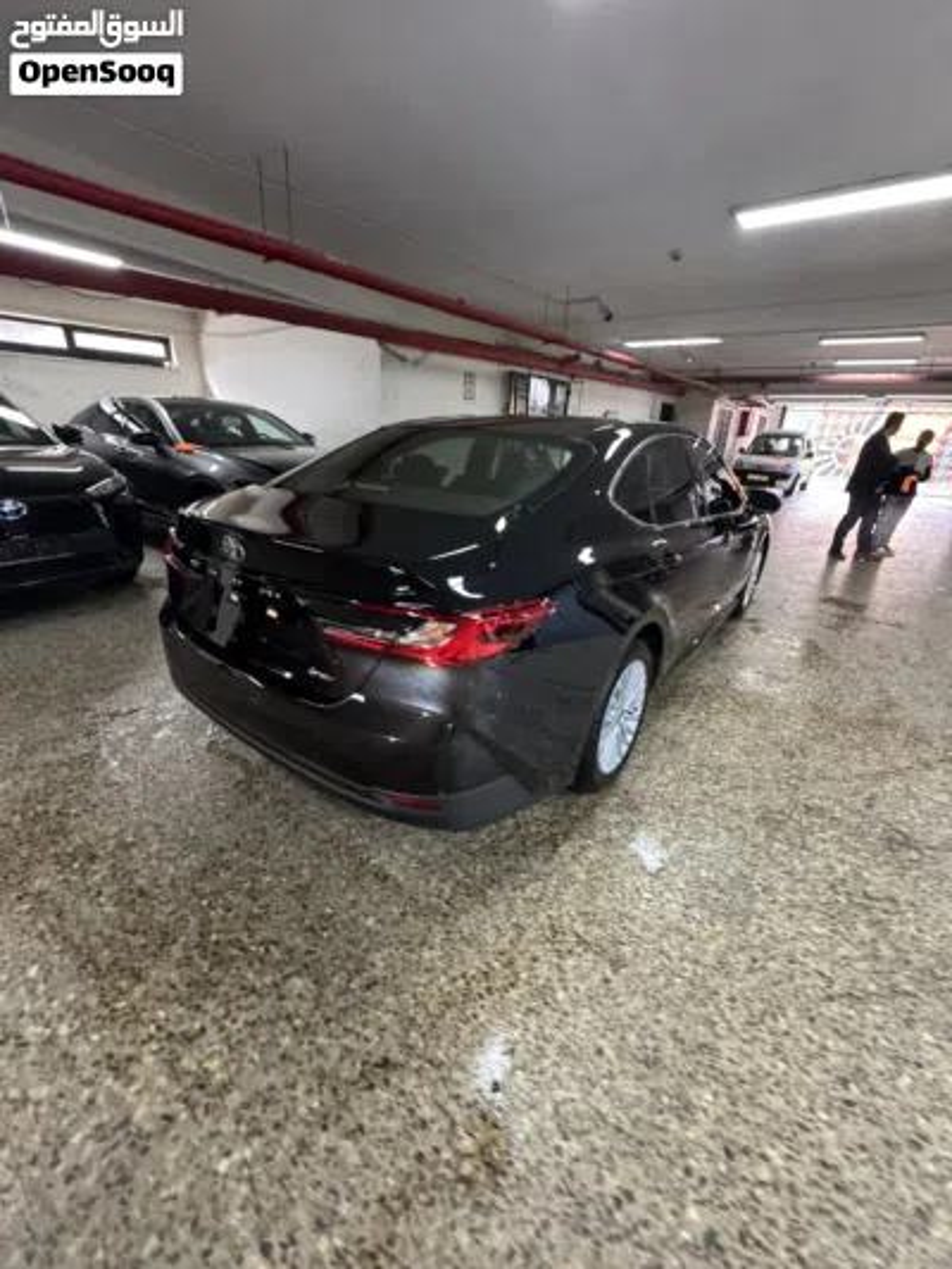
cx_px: 476
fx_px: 513
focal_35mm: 14
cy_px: 634
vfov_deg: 102.1
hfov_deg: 85.7
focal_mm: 2.22
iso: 800
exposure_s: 1/50
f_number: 2.2
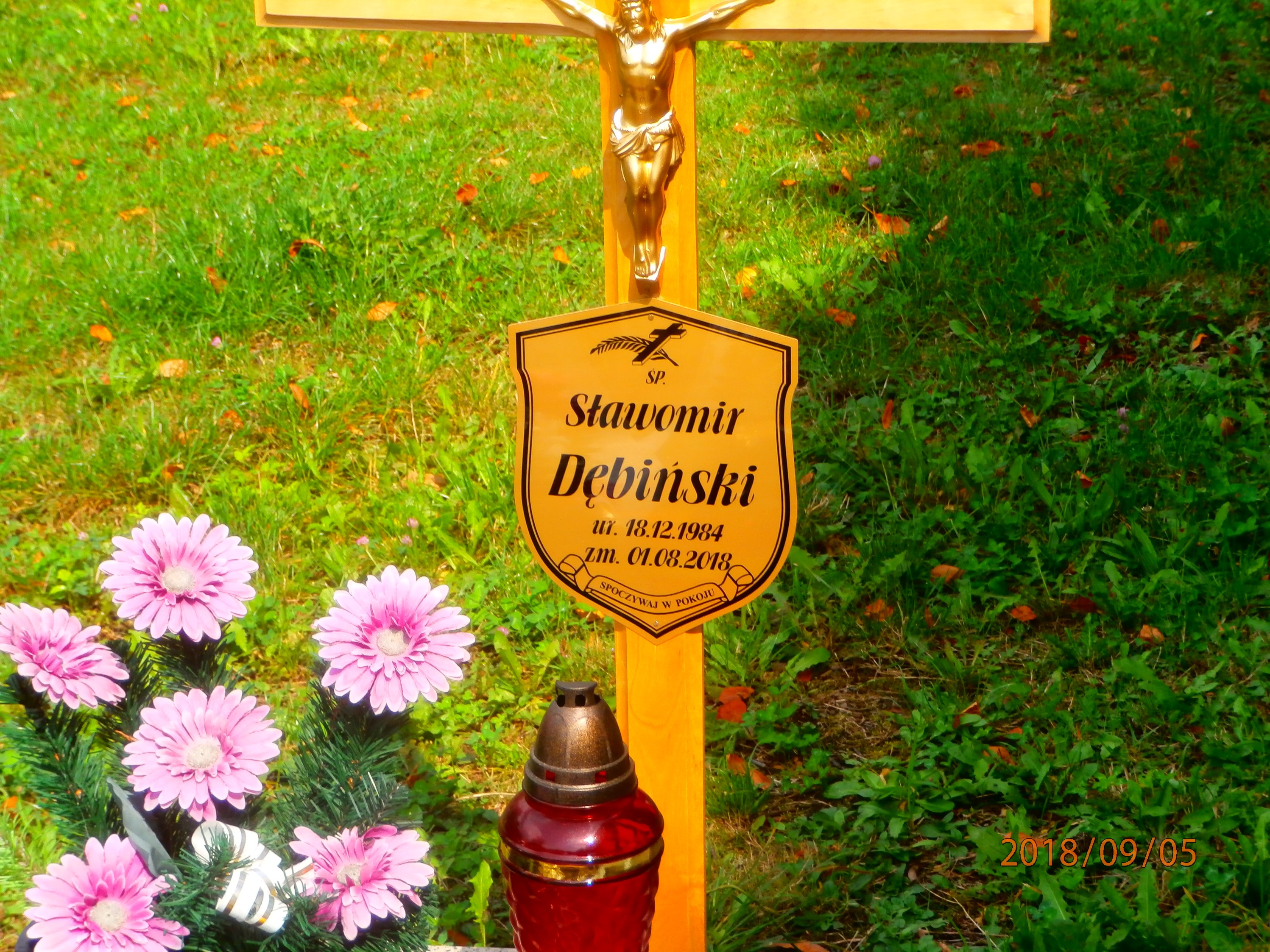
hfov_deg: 22.8
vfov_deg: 17.2
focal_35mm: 86
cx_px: 635
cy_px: 476
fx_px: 3155
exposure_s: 1/320
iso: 100
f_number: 5
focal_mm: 15.16
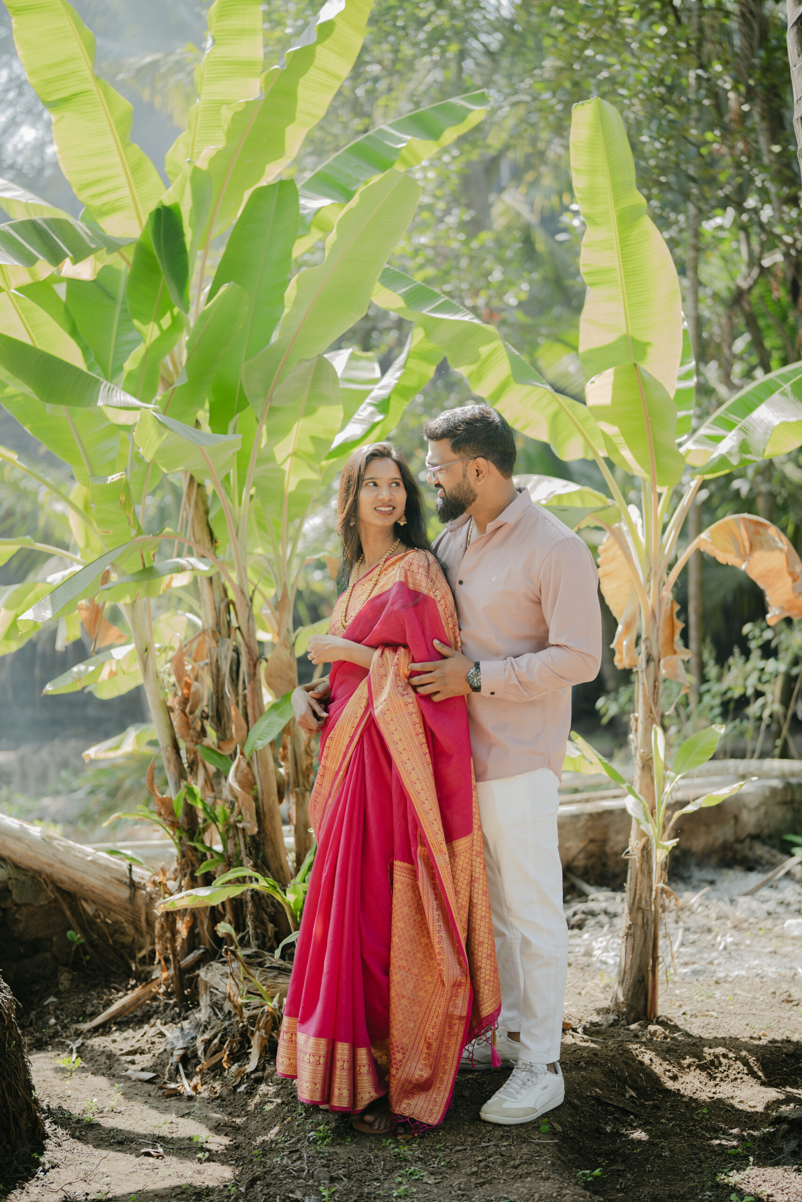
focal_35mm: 50
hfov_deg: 27.0
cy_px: 601
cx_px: 401
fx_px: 1670
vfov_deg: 39.6
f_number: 1.4
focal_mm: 50
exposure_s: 1/1600
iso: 400
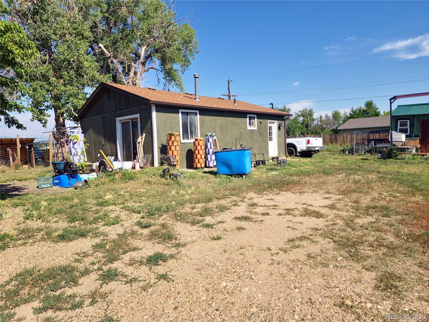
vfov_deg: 58.9
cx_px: 214
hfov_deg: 73.9
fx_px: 285
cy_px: 161
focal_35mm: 23
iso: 12
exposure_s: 1/838
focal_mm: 6.4
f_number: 1.8
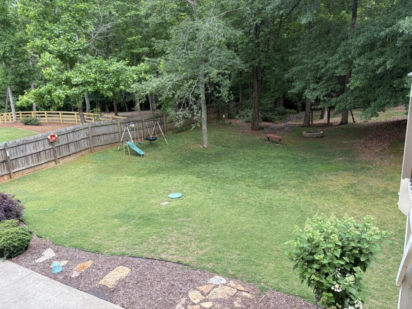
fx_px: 309
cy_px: 154
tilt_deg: -13.8
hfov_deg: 67.3
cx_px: 206
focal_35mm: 26
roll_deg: +3.2
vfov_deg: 53.1
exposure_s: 1/236
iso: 40
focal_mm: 5.96
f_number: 1.6
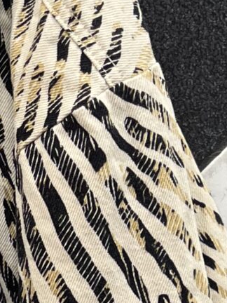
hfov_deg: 8.9
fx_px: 1347
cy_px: 335
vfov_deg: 12.6
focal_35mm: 154
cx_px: -275
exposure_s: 1/127
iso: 32
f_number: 1.5
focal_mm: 5.7
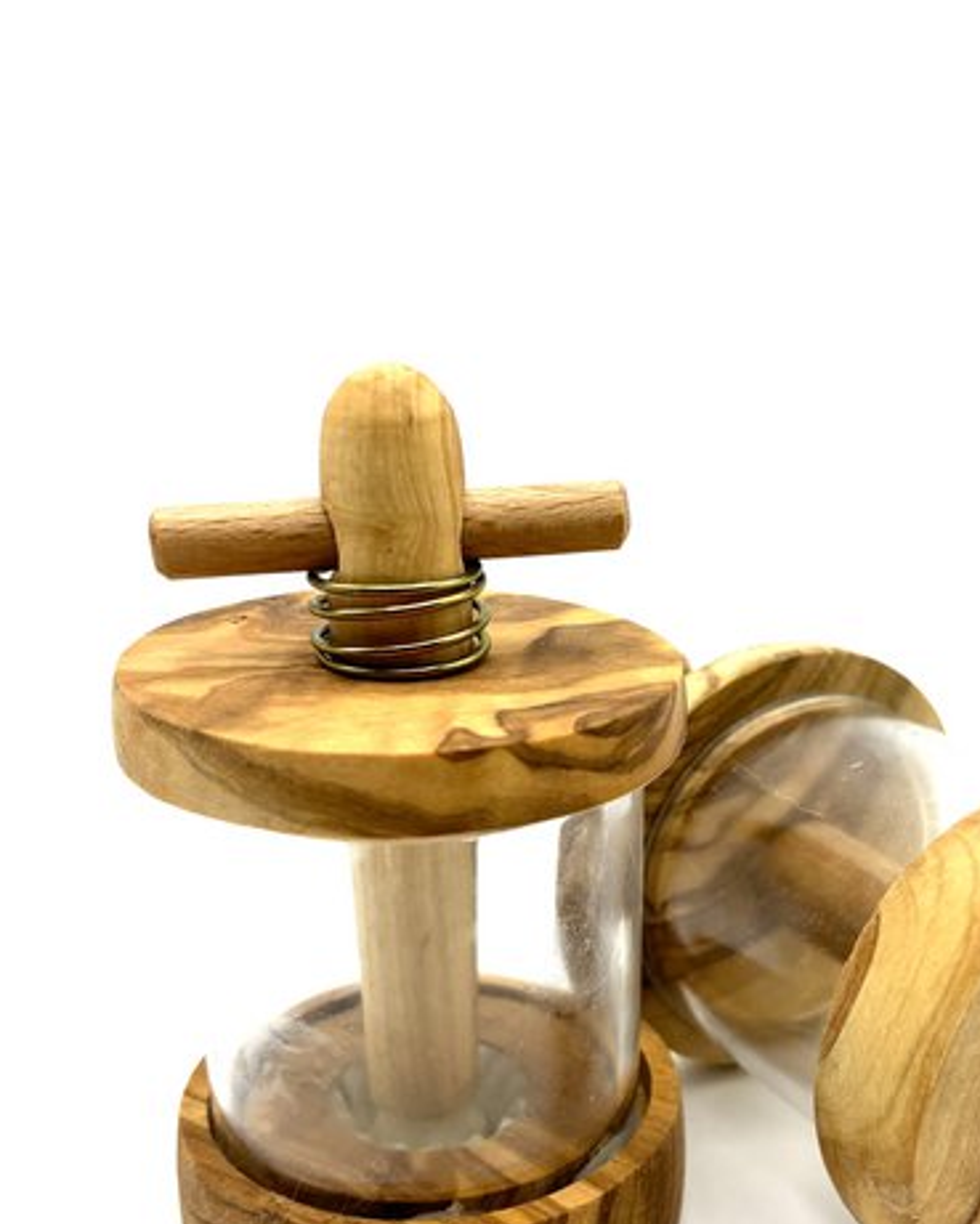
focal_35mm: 44
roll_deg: -2.9
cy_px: 735
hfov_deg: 33.7
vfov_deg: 41.8
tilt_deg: -22.0
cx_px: 683
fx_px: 1595
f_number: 1.6
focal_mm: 5.96
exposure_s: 1/1418
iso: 50
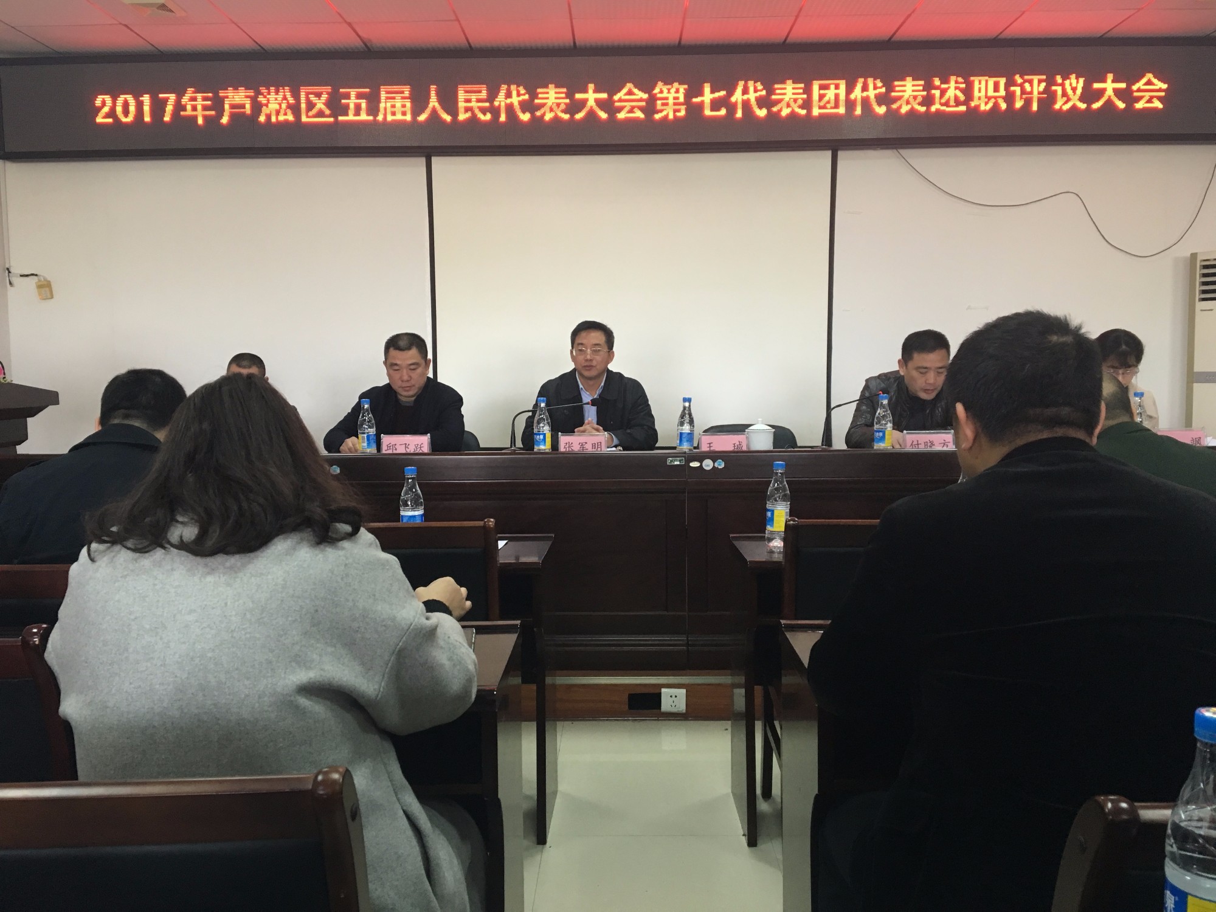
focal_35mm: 29
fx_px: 1019
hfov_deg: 61.7
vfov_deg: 48.2
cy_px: 456
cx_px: 608
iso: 125
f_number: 2.2
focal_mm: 4.15
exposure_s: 1/33
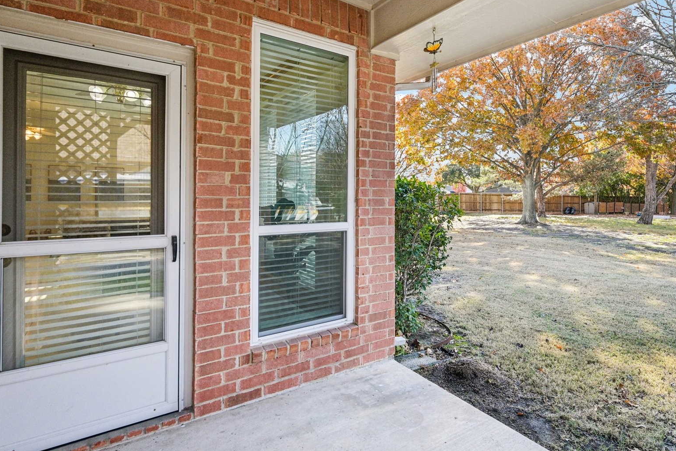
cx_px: 400
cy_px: 192
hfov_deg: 83.1
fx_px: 376
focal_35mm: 20
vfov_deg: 61.7
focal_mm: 15
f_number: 8
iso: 400
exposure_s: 1/160
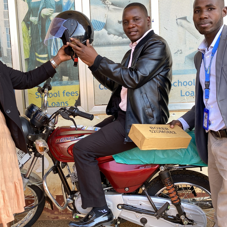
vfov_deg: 42.8
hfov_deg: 42.7
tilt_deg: -7.3
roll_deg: +3.1
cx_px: 97
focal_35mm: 39
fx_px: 289
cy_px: 114
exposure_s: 1/238
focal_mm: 4.25
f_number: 1.8
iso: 32
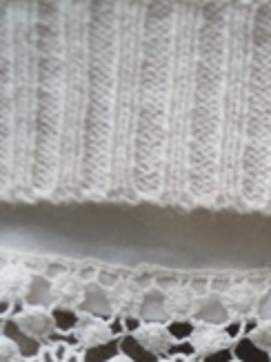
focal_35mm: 77
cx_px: 347
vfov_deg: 22.2
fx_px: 805
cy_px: 493
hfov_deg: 17.9
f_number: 2.7
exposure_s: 1/30
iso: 100
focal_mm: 5
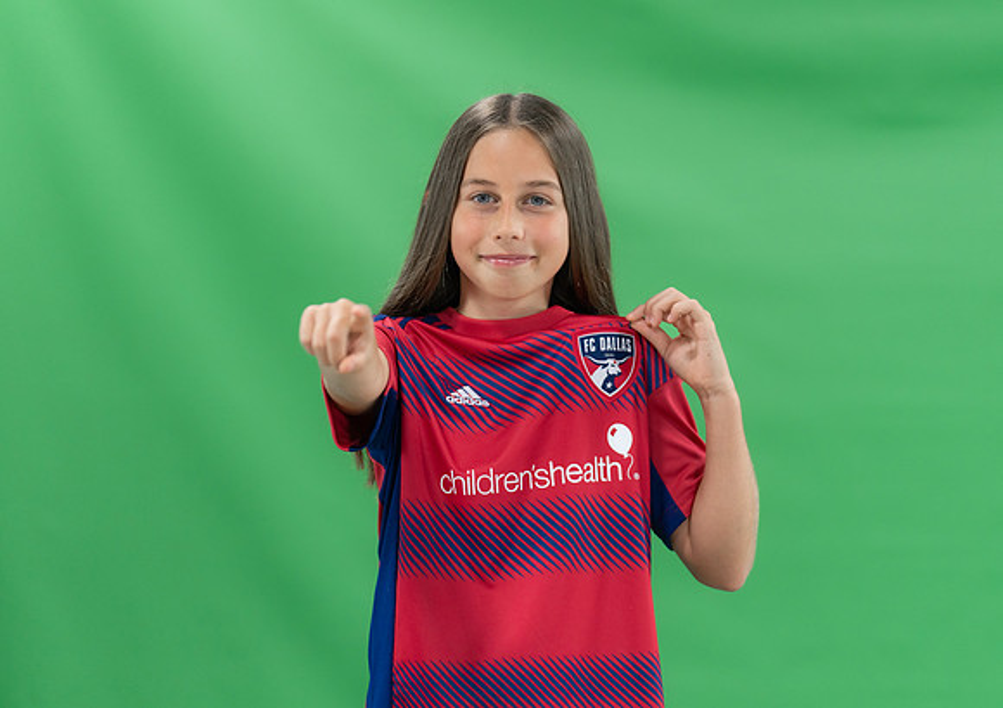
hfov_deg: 10.4
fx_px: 5485
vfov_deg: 7.4
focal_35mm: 193
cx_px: 571
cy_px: 327
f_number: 2.8
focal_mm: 173
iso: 1000
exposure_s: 1/250
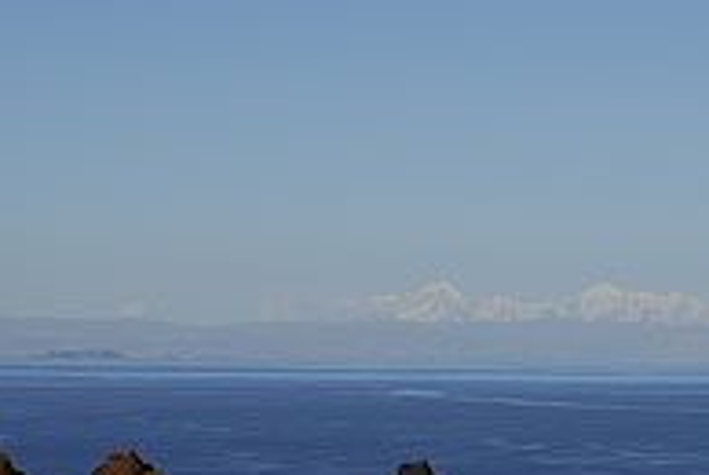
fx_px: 4793
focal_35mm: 243
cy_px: 433
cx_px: 468
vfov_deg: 5.7
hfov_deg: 8.5
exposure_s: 1/320
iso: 100
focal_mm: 70
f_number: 10
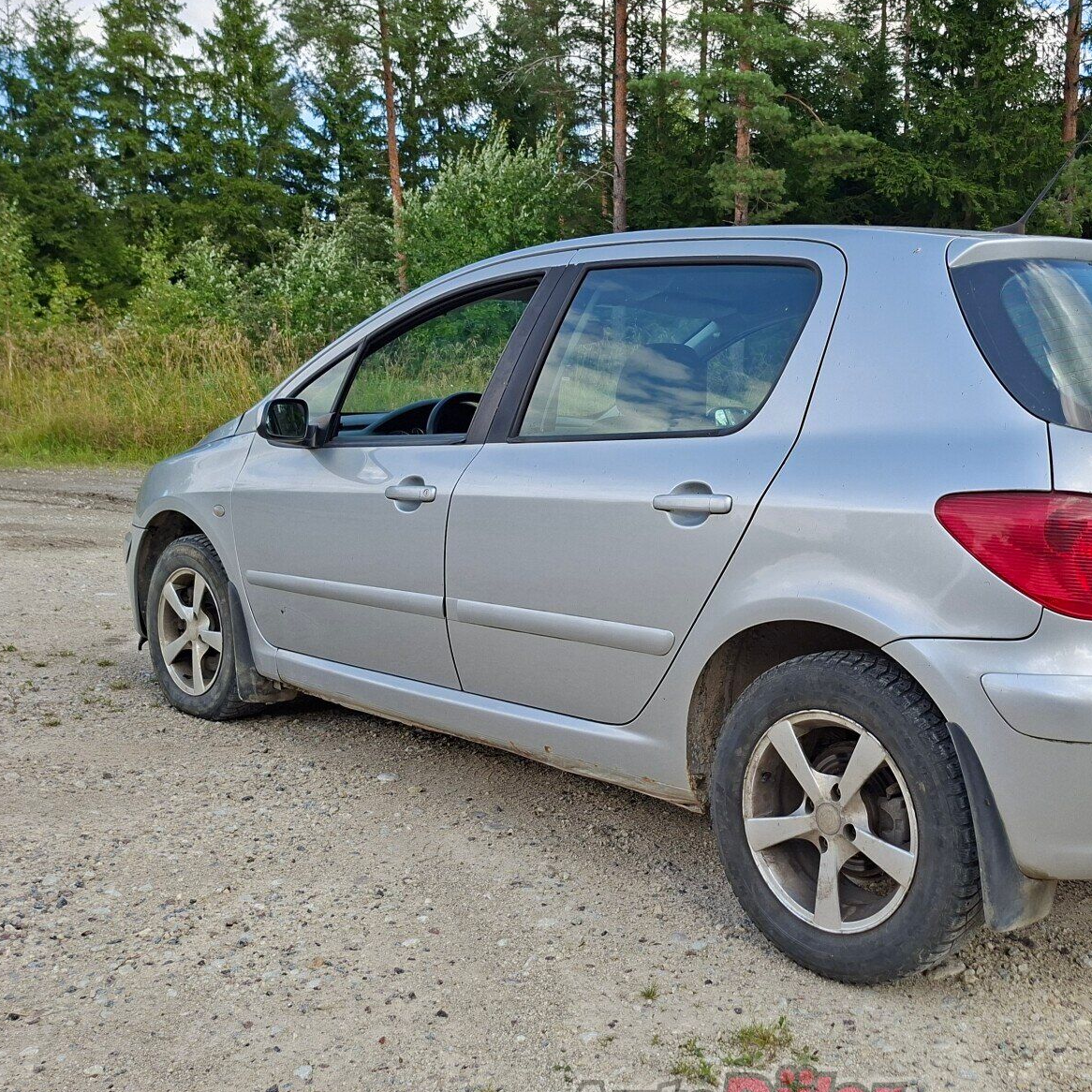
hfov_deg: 47.7
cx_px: 728
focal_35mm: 34
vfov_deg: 48.4
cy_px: 552
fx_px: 1213
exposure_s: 1/922
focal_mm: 5.54
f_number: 1.8
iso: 40
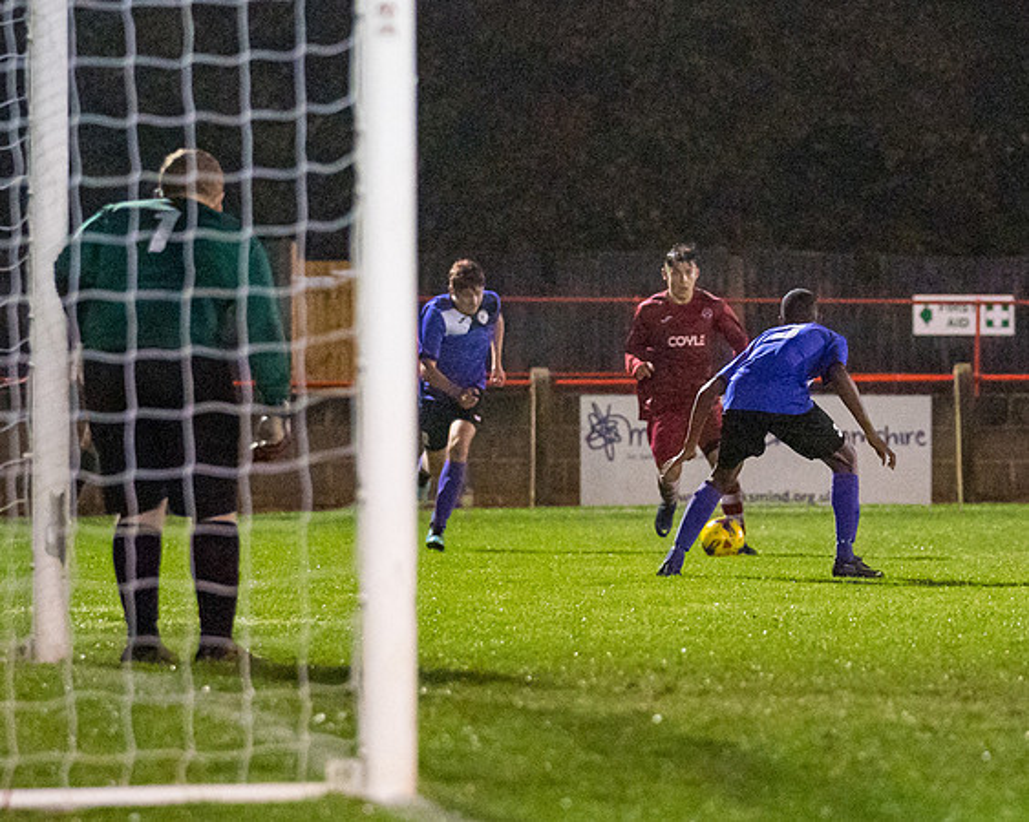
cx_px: 666
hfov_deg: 7.5
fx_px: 7882
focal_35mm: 259
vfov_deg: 6.0
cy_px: 397
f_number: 2.8
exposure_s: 1/1250
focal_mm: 132
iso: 6400
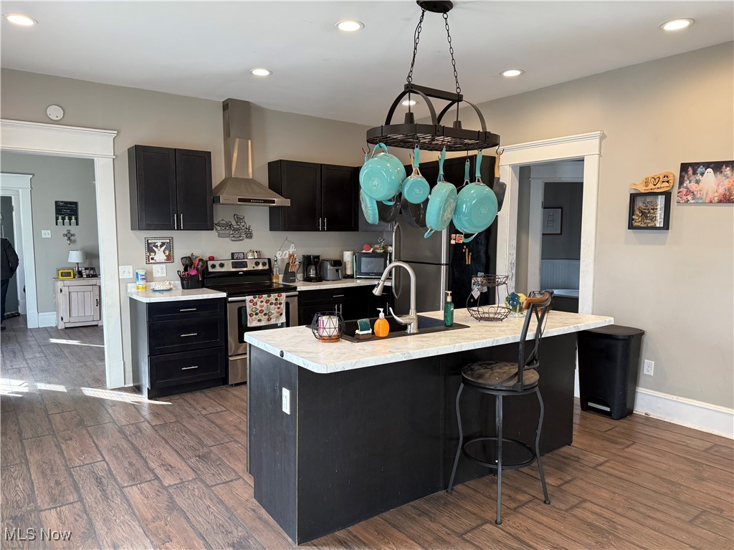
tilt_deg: -4.4
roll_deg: -0.1
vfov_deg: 56.8
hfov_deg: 71.6
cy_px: 275
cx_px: 367
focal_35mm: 24
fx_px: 509
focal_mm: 6.76
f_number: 1.78
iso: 160
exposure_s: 1/120
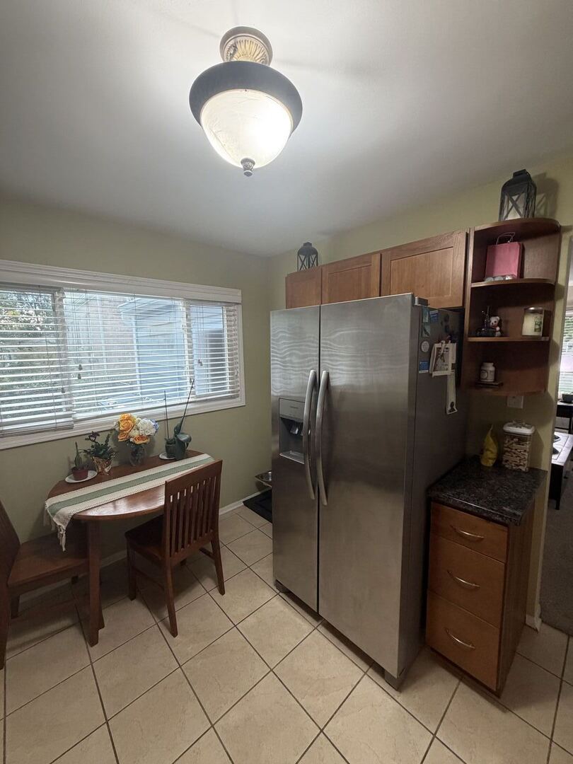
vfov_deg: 102.1
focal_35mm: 14
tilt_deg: -7.9
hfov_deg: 85.7
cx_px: 286
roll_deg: -0.1
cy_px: 382
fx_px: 309
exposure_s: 1/120
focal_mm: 2.22
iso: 320
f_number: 2.2
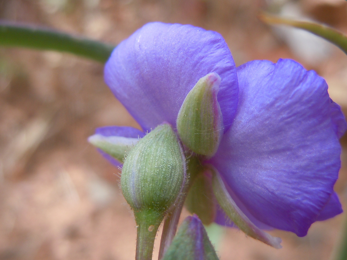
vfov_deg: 35.1
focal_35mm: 41
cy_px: 138
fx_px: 411
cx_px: 159
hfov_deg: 45.7
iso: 100
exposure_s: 1/400
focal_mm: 5.4
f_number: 3.5
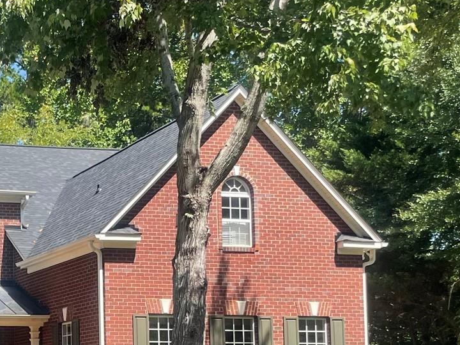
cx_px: -118
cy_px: 342
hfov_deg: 23.6
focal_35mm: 74
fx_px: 983
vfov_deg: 19.4
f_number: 1.6
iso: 32
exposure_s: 1/1490
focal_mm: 4.2
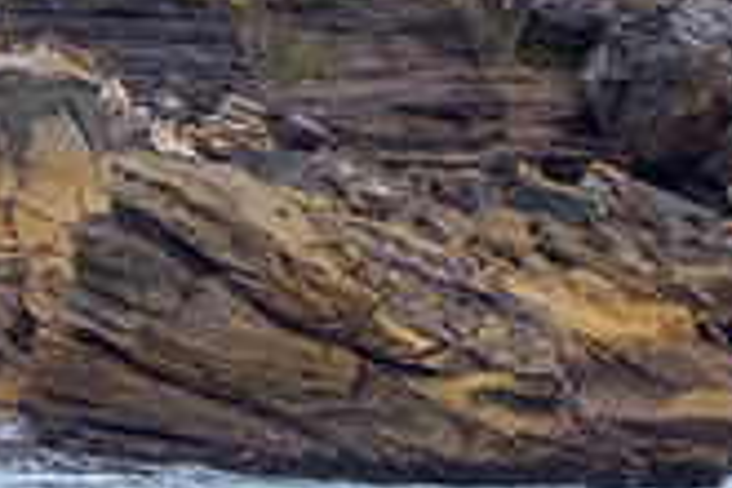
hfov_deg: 1.0
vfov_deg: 0.6
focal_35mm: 2150
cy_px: 667
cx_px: 1128
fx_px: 43713
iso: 800
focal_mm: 500
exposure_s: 1/2000
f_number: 5.6
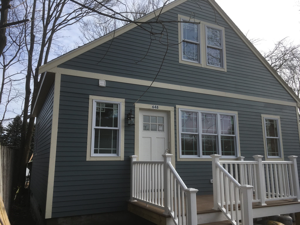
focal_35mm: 29
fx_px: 251
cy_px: 112
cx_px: 150
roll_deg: +0.2
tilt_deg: +9.1
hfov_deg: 61.7
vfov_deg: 48.2
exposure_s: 1/1115
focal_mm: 4.15
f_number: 2.2
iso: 25
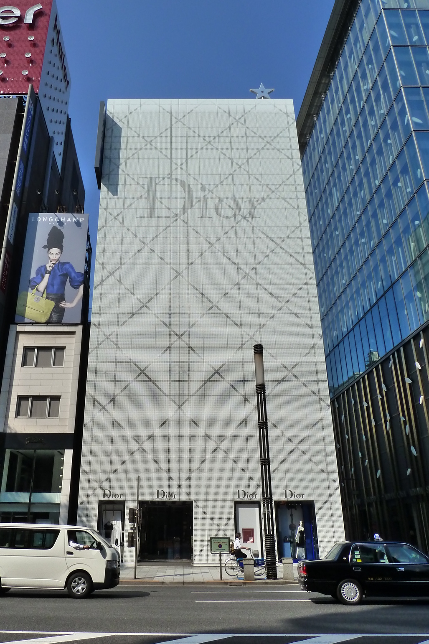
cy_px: 329
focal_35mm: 27
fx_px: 483
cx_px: 179
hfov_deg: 47.7
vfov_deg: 67.4
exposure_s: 1/500
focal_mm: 4.1
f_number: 5.6
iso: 200
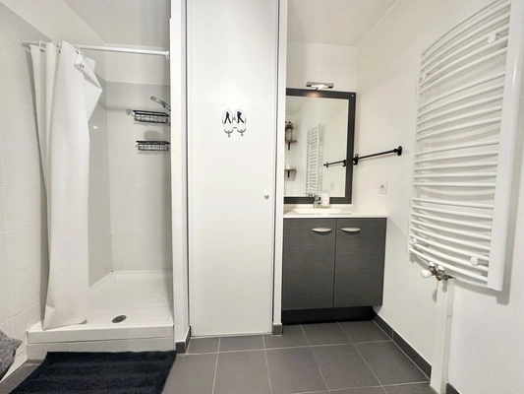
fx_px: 212
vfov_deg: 85.7
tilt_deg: -3.5
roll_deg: -1.0
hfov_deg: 102.1
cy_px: 197
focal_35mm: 14
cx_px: 262
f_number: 2.2
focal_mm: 2.22
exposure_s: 1/50
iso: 200
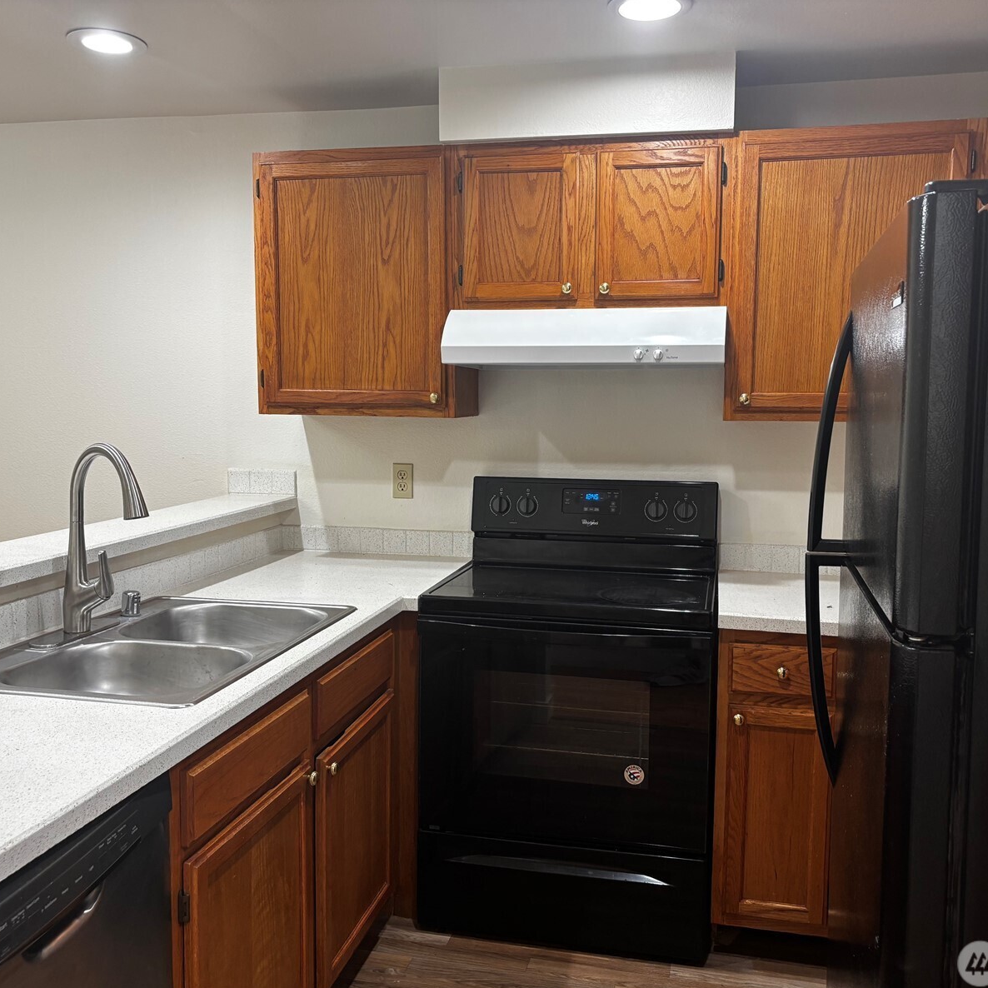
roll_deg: -0.9
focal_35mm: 31
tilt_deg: -6.9
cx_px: 507
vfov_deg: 52.5
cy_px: 497
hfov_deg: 52.5
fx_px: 1001
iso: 100
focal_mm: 5.96
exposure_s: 1/60
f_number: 1.6
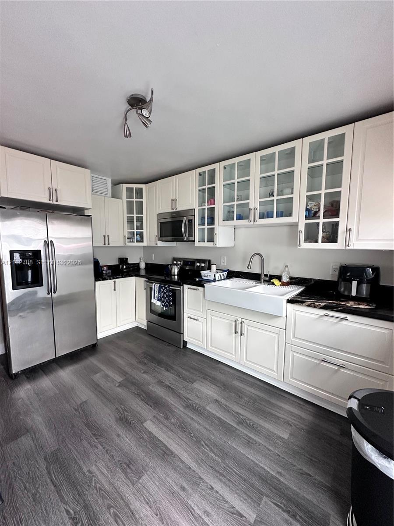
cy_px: 263
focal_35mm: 14
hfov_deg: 85.7
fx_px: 212
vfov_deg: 102.1
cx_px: 197
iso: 250
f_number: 2.2
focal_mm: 2.22
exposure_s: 1/120
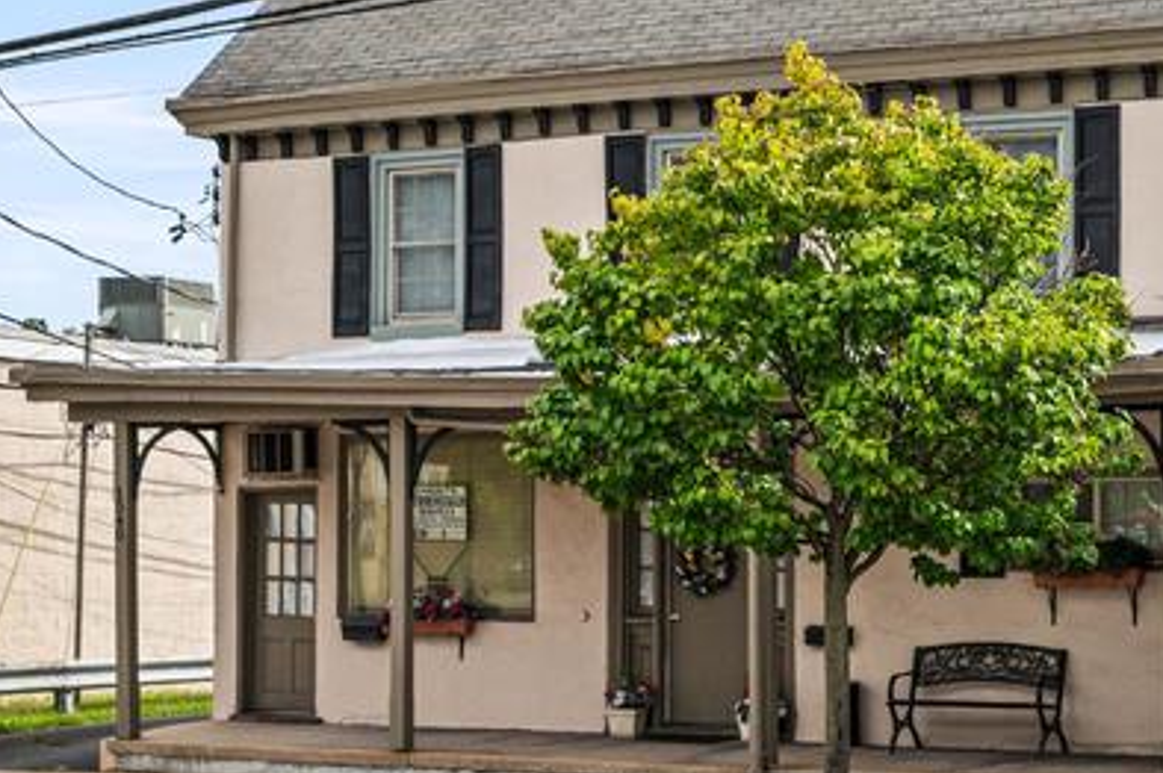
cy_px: 140
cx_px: 886
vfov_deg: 17.3
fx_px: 2518
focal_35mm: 78
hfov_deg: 25.7
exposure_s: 1/500
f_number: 8
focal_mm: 30
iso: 400
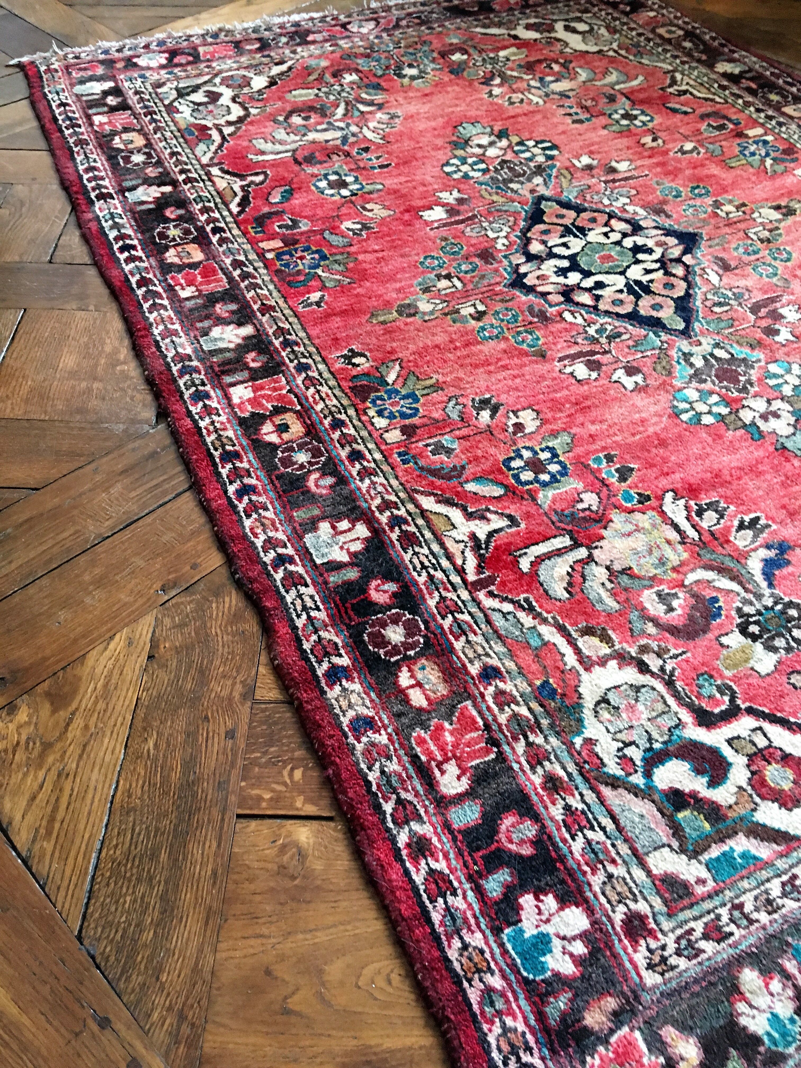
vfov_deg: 61.7
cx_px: 400
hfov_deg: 48.2
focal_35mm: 29
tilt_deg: -49.8
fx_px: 895
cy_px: 534
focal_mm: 4.15
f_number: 2.2
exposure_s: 1/33
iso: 200
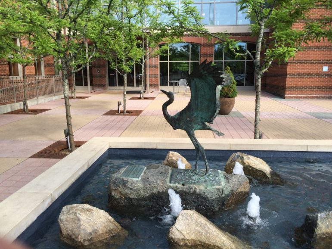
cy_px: 124
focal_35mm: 29
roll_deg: -1.2
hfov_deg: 61.7
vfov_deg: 48.2
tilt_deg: -10.1
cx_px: 166
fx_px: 278
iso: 32
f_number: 2.2
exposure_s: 1/631
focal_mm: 4.15
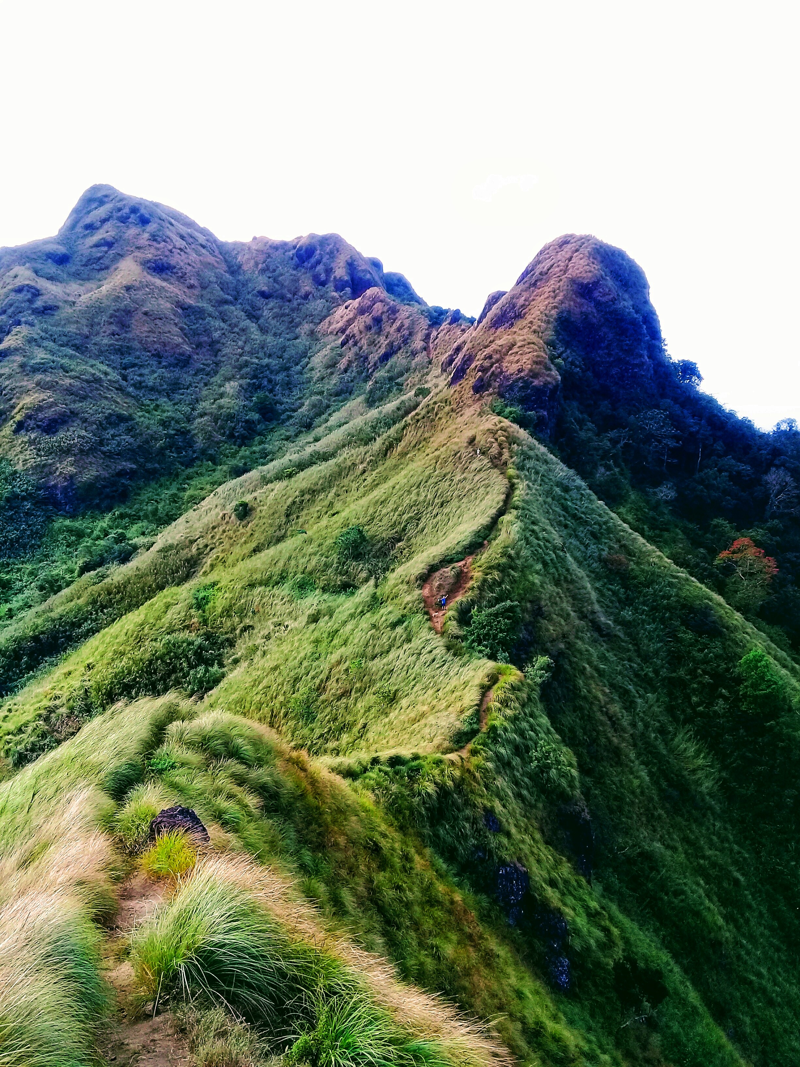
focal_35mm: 31
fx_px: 955
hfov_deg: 45.4
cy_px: 534
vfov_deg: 58.4
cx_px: 400
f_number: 2.2
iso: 50
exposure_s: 1/456
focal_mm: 3.3
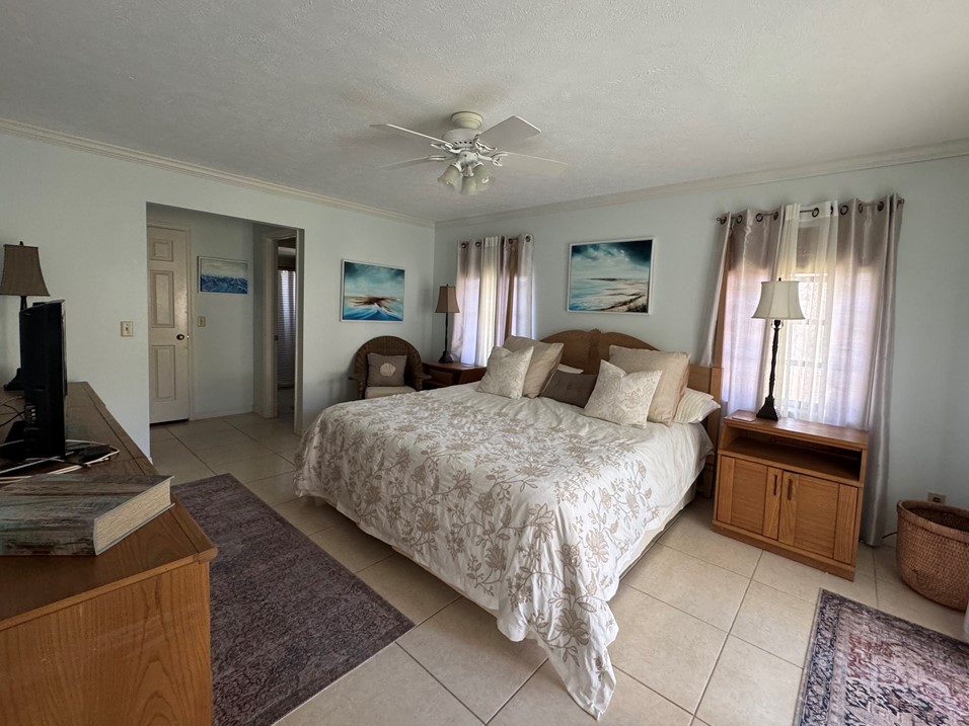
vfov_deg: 81.7
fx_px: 420
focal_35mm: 15
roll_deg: -2.4
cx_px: 503
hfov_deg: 98.1
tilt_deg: -4.2
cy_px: 340
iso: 320
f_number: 2.2
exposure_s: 1/60
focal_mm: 2.22
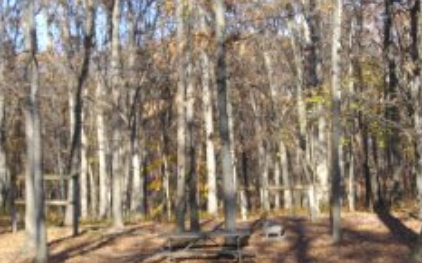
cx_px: 196
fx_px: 804
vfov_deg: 18.5
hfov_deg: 29.4
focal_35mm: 70
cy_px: 156
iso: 100
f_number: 2.9
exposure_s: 1/400
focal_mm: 5.7
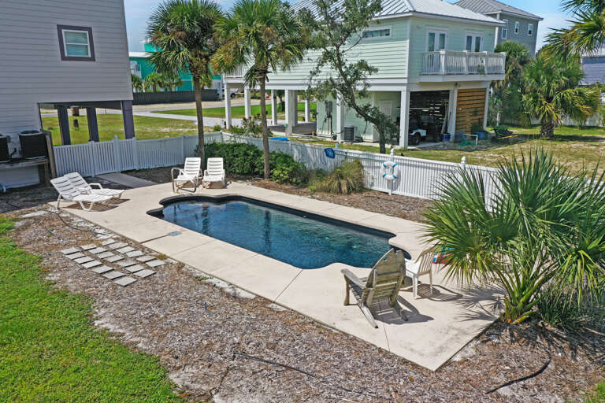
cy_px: 202
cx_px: 302
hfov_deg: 65.5
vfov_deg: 46.4
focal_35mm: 28
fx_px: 471
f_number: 6.3
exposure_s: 1/640
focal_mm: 10.26
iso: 100
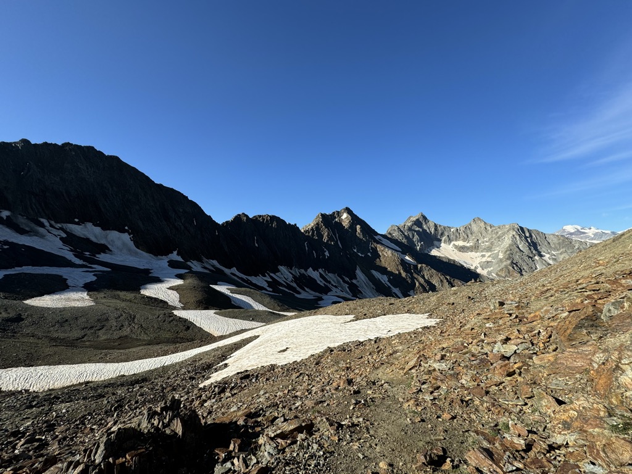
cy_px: 237
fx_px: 256
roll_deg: +0.9
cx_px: 316
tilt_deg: +3.0
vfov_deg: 85.7
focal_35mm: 14
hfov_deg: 102.1
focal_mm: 2.22
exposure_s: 1/1420
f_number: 2.2
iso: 50
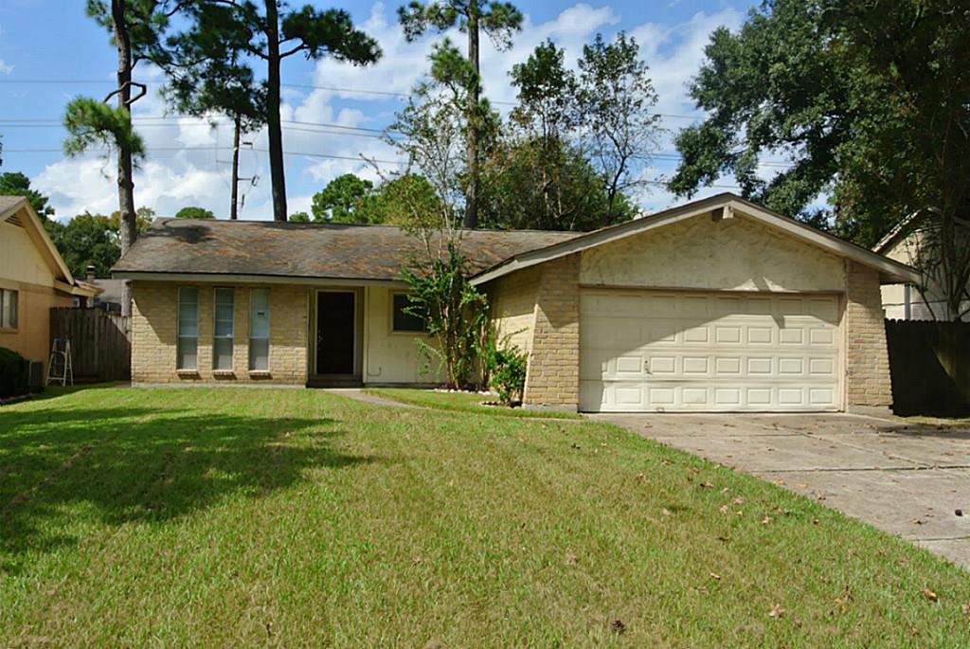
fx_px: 944
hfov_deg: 54.4
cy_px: 324
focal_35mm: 35
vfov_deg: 37.9
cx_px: 485
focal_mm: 13.1
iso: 100
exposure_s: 1/60
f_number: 16
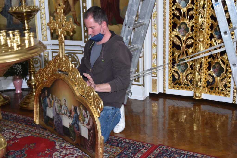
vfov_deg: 25.1
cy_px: 79
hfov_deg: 36.9
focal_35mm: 54
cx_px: 118
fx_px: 356
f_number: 4.8
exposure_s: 1/60
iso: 1250
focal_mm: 36
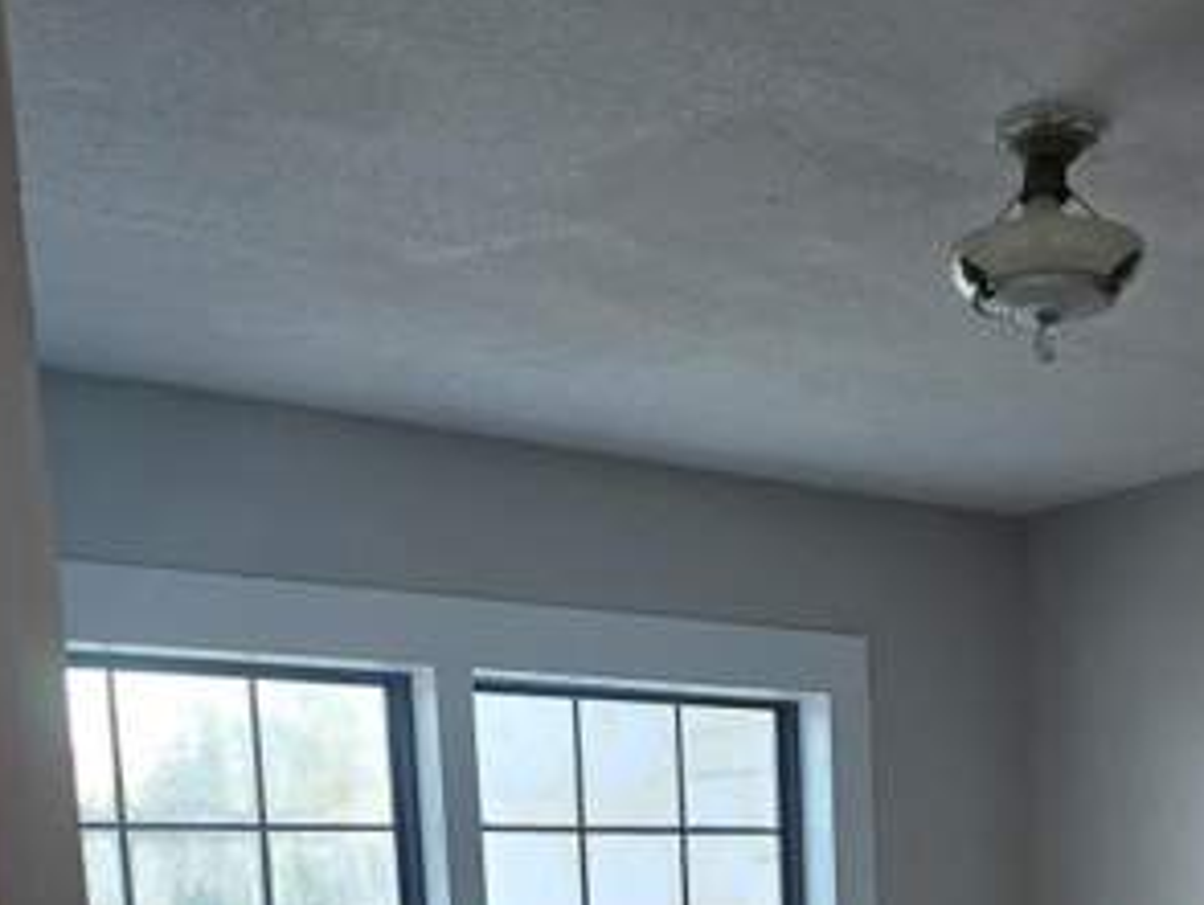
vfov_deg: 25.4
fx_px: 1741
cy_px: 1159
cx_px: 930
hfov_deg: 37.1
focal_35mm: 50
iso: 800
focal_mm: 6.3
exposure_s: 1/120
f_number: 1.7
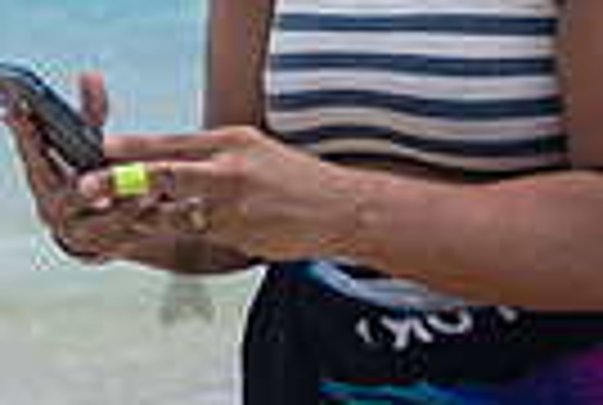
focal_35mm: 151
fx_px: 2535
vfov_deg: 8.9
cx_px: 184
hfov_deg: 13.5
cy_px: -191
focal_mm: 35
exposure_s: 1/1250
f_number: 2.5
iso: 100
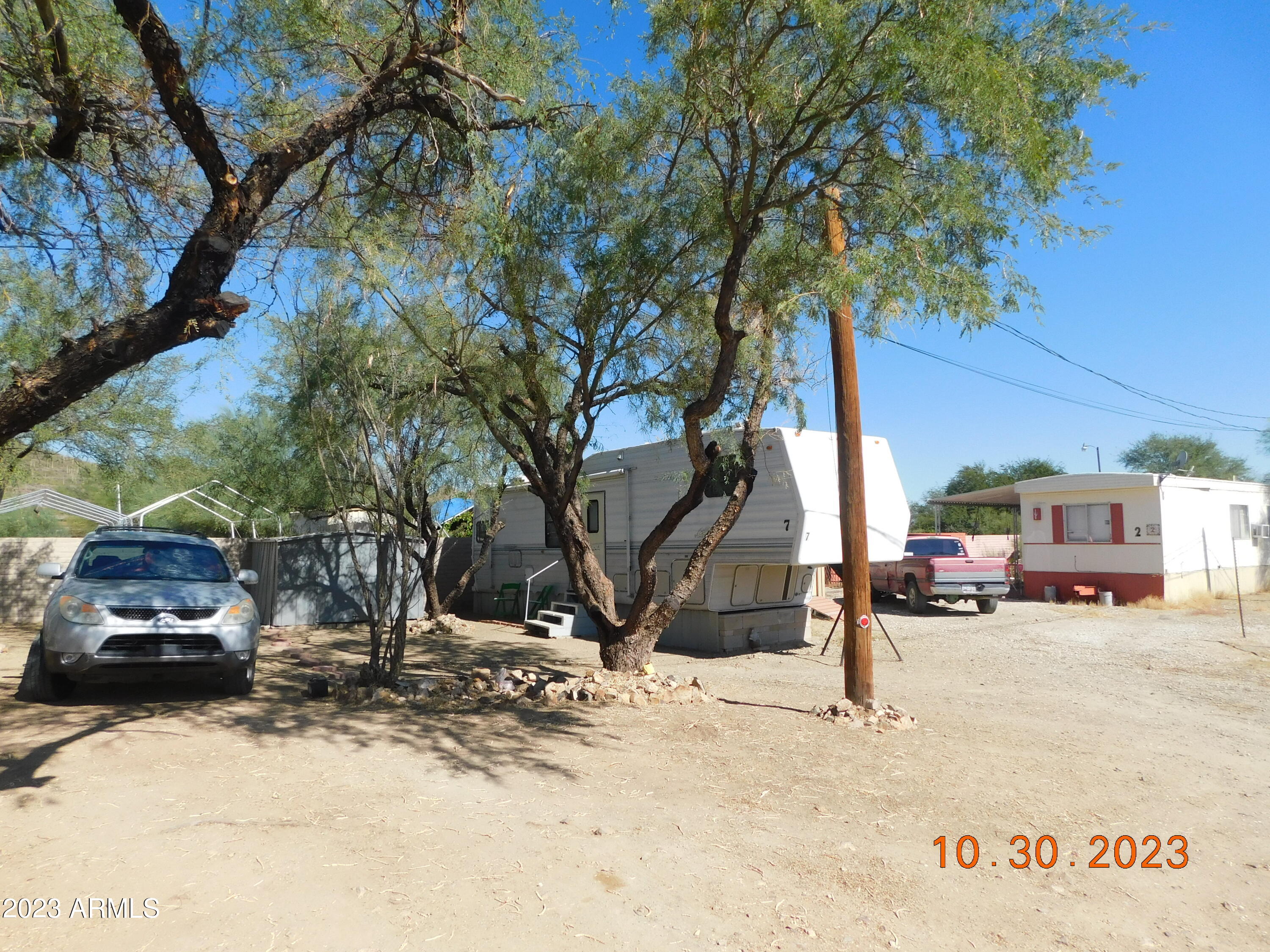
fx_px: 844
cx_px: 635
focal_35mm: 23
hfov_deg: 73.9
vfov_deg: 58.9
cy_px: 476
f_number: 6
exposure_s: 1/400
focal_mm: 4
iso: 125
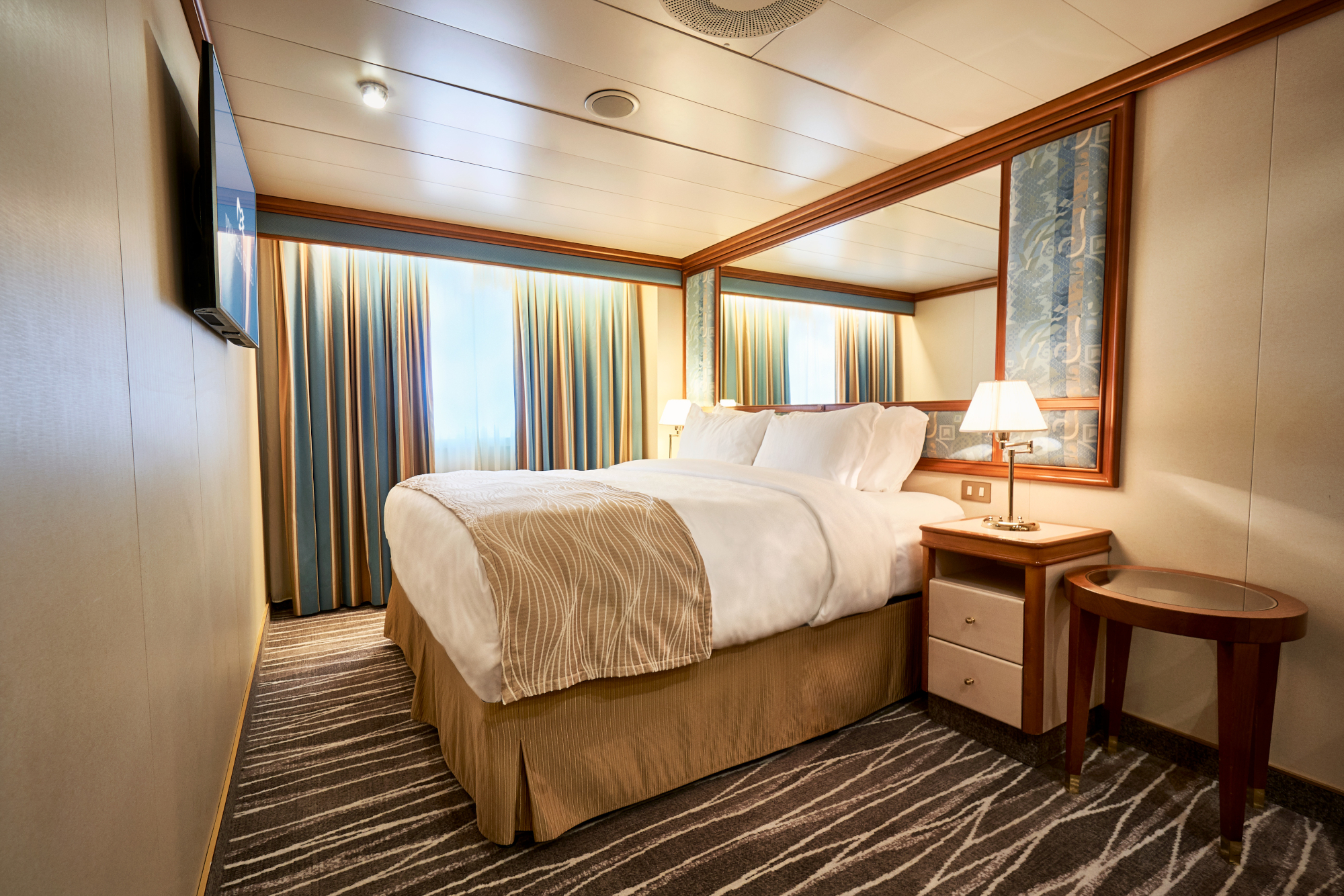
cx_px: 672
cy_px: 448
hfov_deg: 100.4
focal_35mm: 15
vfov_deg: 77.3
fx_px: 560
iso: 100
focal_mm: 10
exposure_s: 1/2
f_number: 6.3
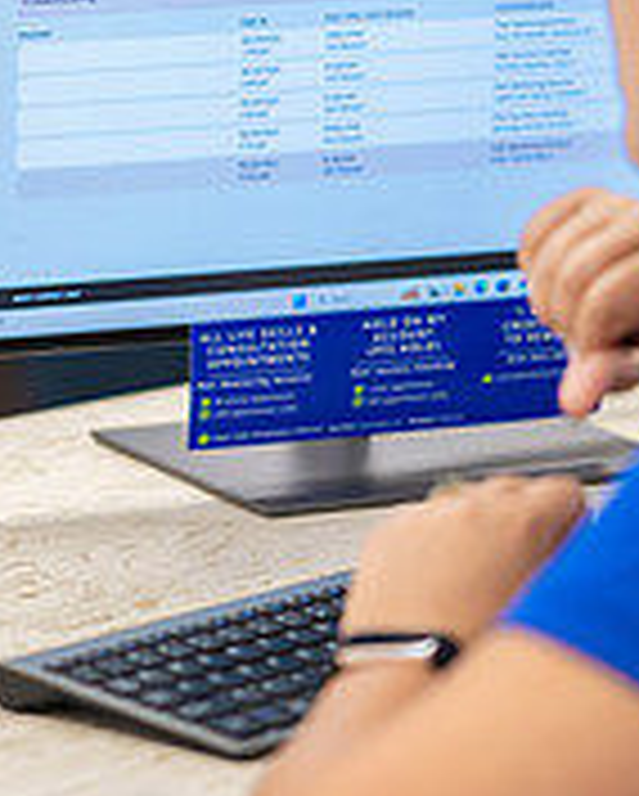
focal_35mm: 261
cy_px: 164
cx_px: -72
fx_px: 6159
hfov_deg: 5.9
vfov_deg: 7.4
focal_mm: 85
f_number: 1.8
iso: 500
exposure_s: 1/250
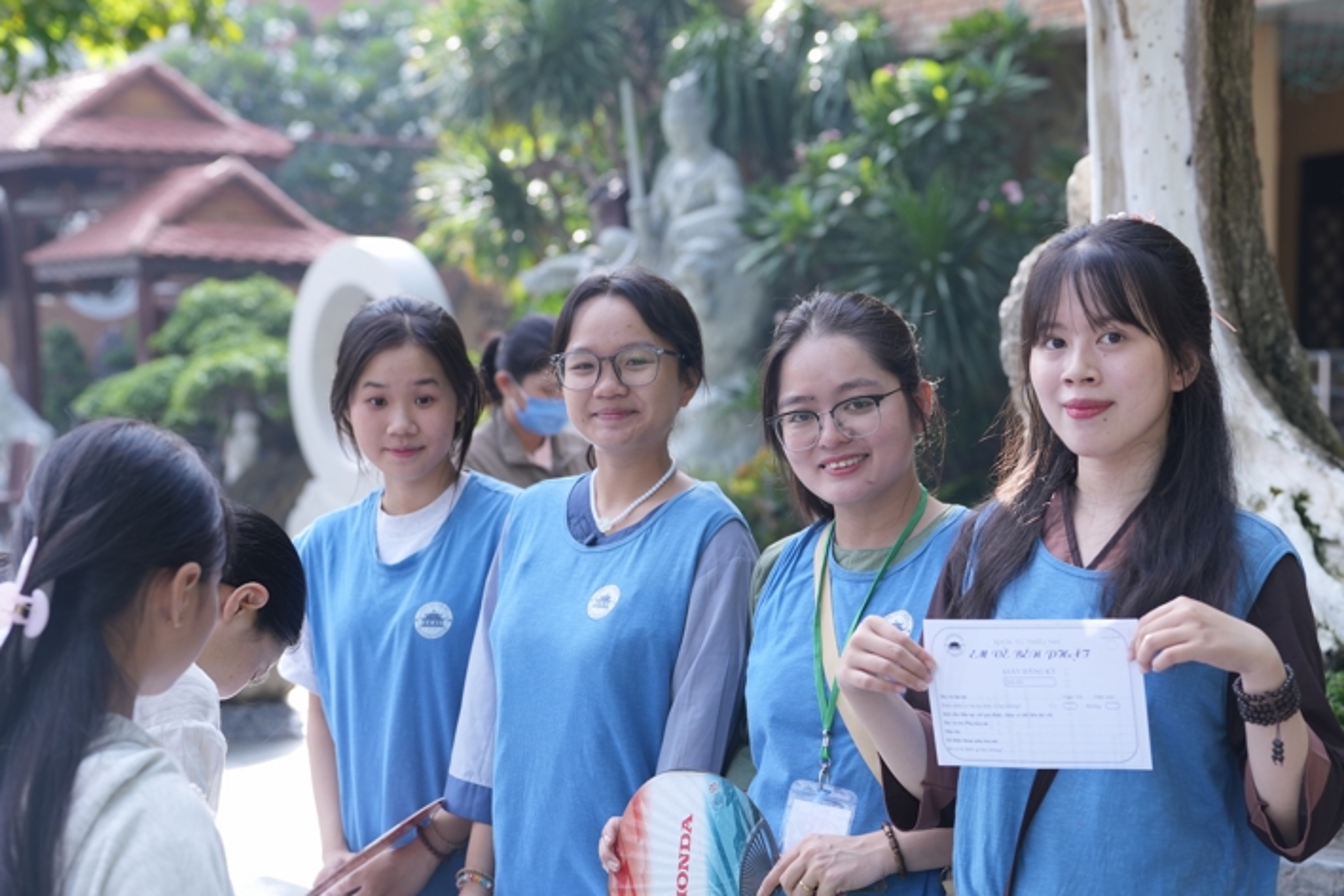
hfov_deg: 30.5
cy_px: 602
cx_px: 771
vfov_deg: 20.5
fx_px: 2464
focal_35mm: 66
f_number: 3.2
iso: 200
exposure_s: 1/320
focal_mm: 48
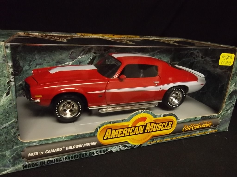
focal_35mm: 27
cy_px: 88
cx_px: 118
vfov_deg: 51.4
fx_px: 185
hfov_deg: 65.3
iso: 640
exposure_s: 1/45
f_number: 3.5
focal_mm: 4.9
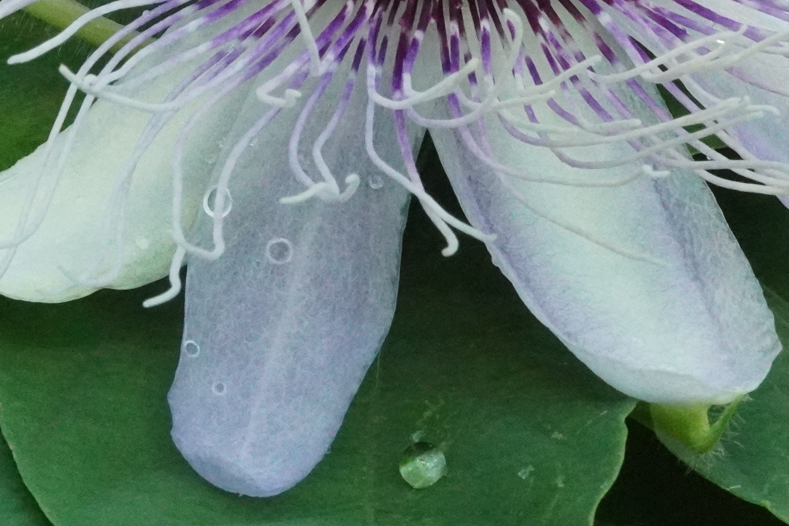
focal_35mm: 423
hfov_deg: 4.9
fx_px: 9271
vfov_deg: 3.2
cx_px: 445
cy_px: -177
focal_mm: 90
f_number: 16
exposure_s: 1/250
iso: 6400
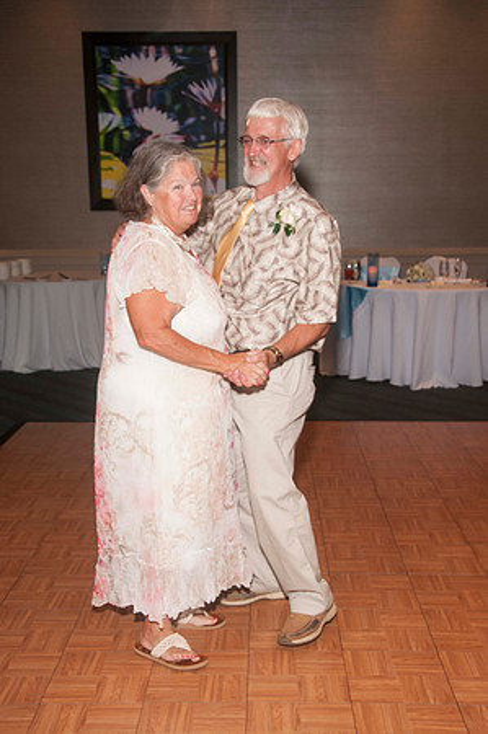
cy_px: 367
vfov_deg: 45.0
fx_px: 886
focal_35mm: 44
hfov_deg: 30.8
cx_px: 244
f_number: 5.6
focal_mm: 29
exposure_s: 1/60
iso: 400
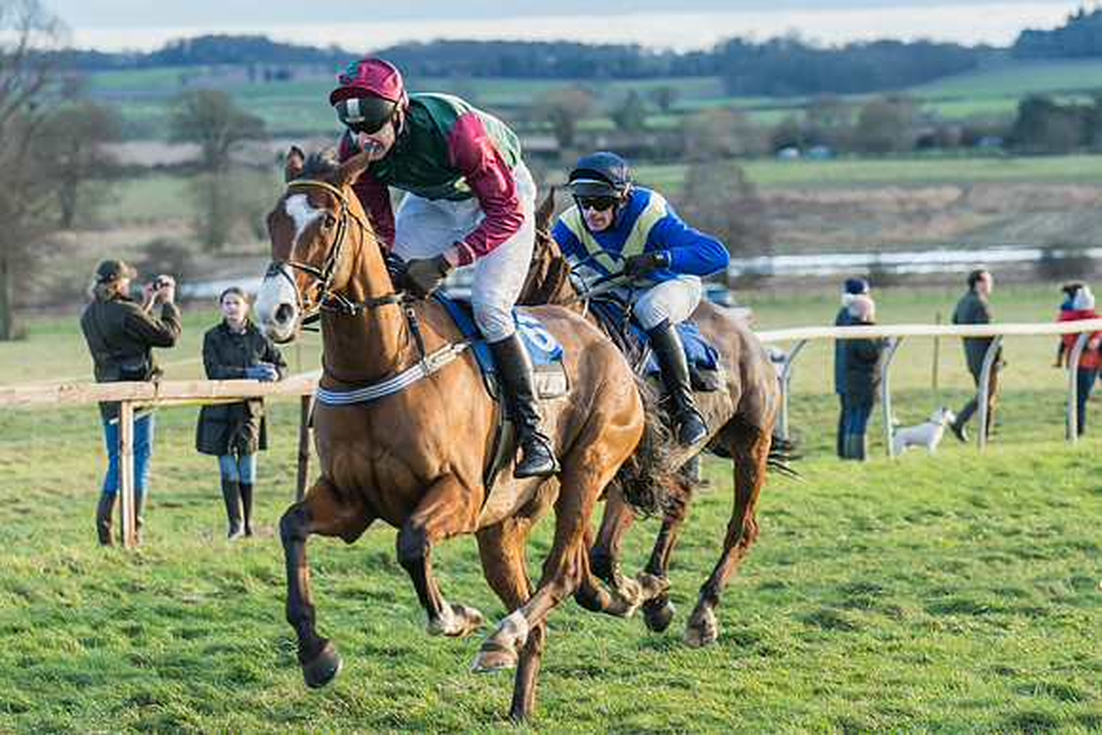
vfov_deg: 7.3
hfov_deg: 11.0
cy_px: 325
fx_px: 5739
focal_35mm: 187
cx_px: 551
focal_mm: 119
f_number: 4
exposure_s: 1/1000
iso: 800
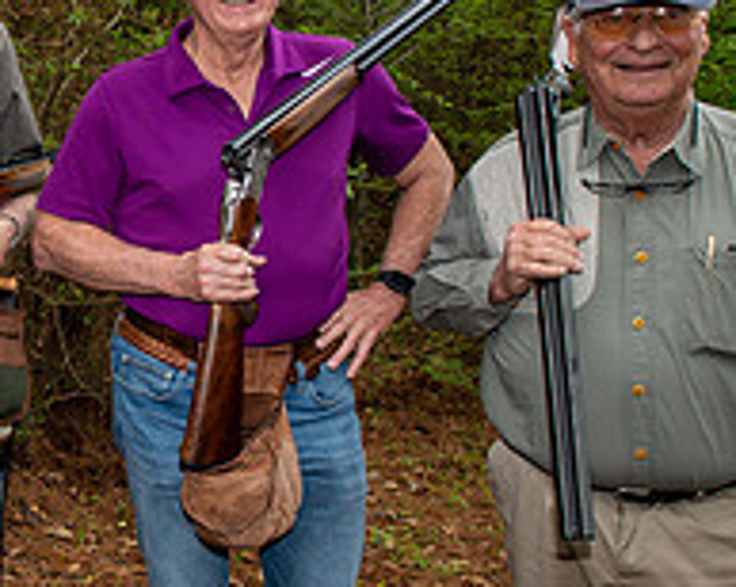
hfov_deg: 33.4
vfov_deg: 31.4
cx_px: -92
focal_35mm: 48
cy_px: 301
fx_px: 1045
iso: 400
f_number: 6.3
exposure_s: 1/160
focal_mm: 17
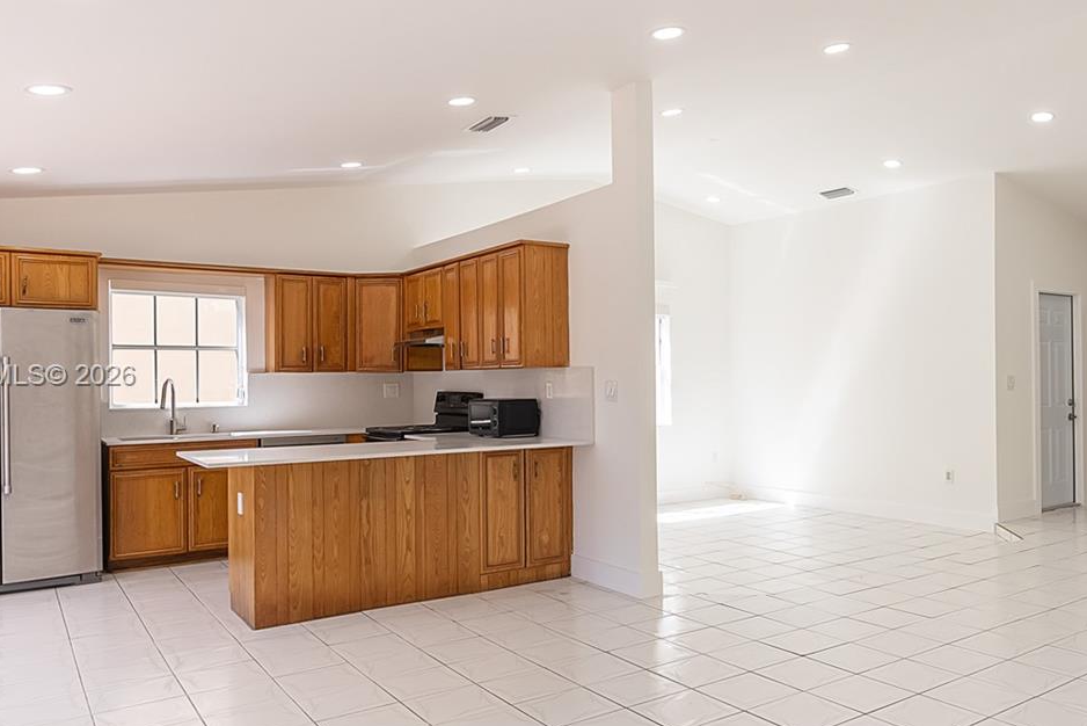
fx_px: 876
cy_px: 377
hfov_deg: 62.5
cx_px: 701
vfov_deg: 45.0
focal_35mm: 29
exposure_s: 1/25
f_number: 11
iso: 100
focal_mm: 17
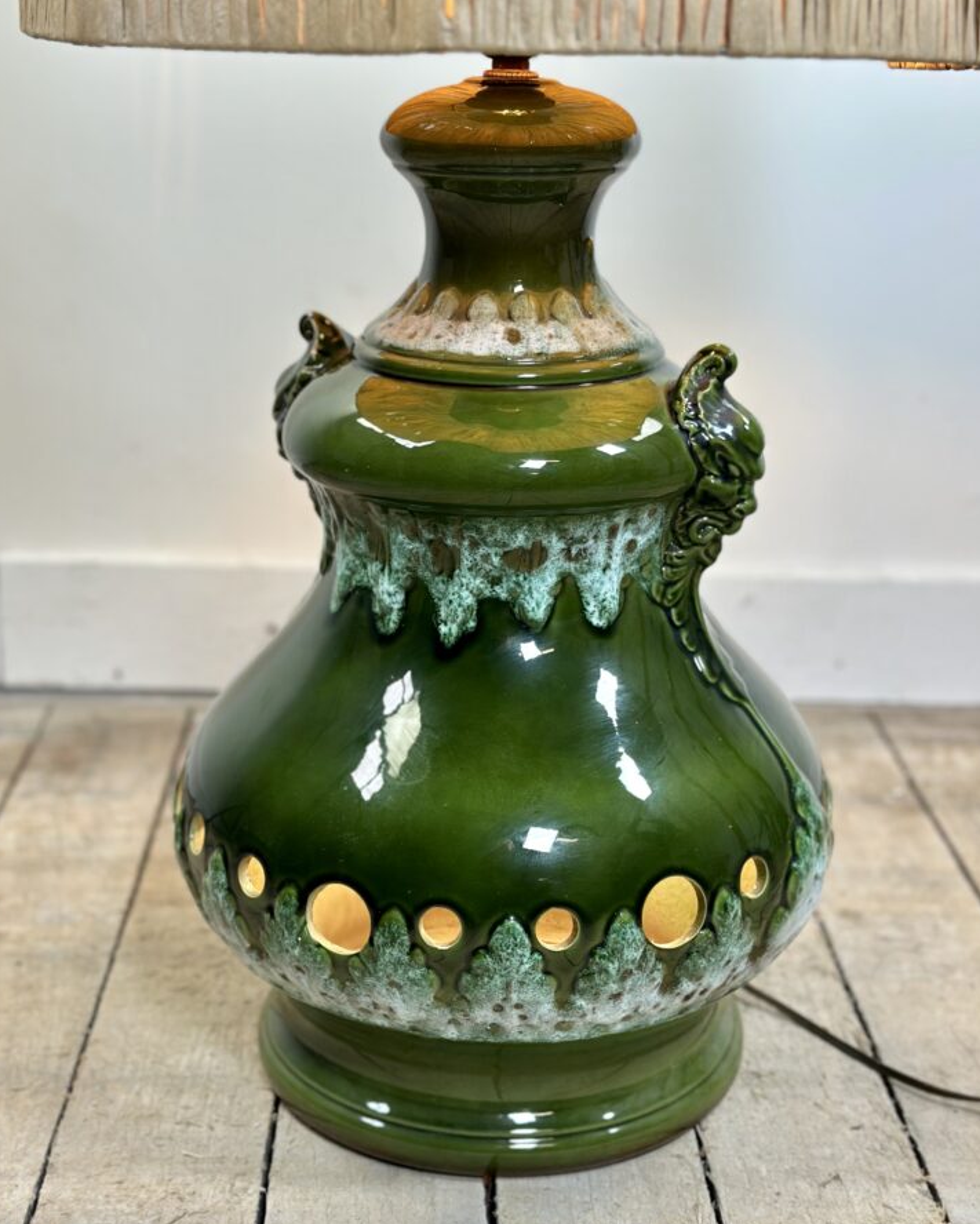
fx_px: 1957
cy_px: 591
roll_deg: -1.3
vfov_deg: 34.7
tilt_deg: -16.1
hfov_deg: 28.1
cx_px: 491
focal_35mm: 54
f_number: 1.78
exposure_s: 1/100
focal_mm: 6.86
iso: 64
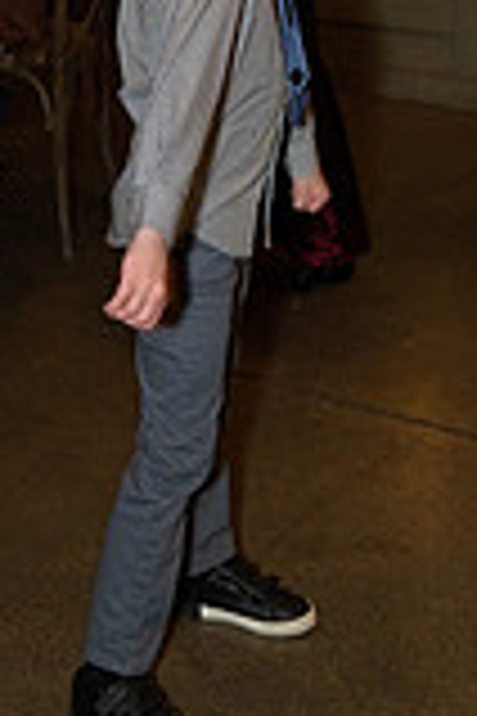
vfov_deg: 23.4
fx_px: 1570
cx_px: 234
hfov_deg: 17.3
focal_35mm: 79
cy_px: -153
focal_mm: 28
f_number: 3.5
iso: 1000
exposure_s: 1/125
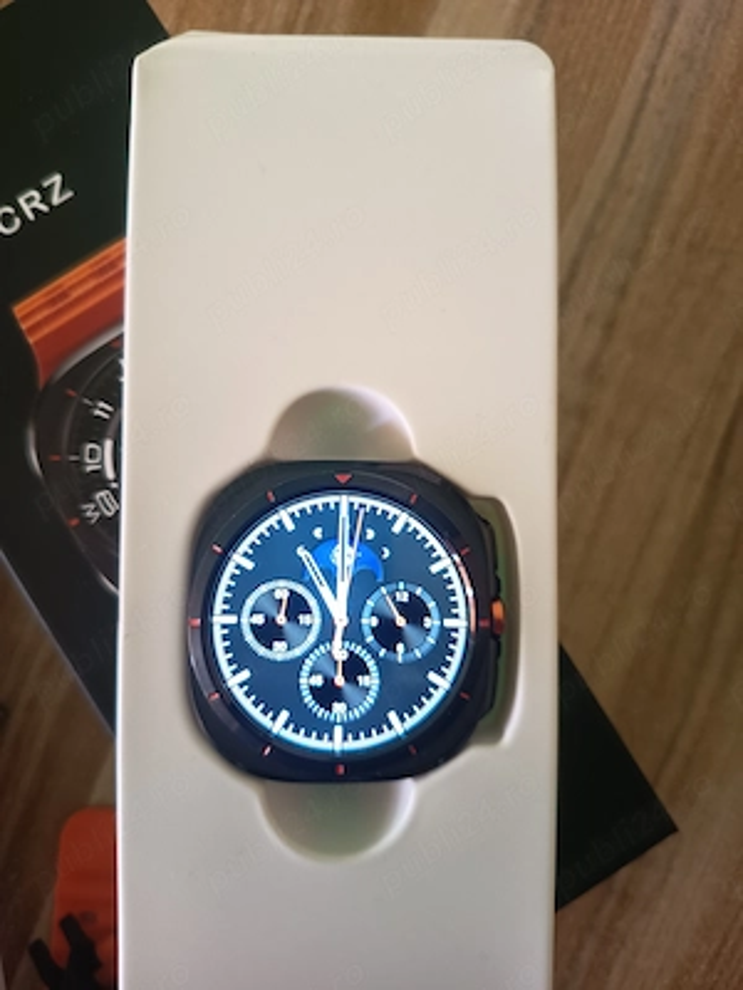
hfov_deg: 56.8
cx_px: 372
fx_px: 687
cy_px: 495
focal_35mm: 24
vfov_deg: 71.6
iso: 906
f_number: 1.7
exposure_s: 1/25
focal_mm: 5.27
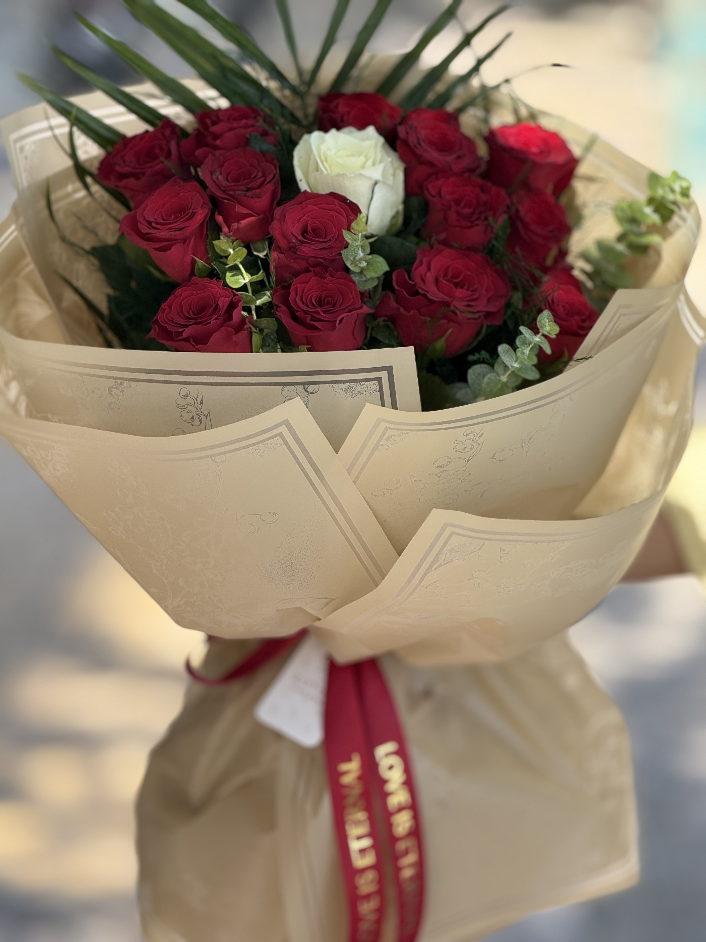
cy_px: 471
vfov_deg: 16.4
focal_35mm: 120
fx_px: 3263
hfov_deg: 12.3
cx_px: 353
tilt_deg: -11.8
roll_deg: -4.1
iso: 64
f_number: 2.8
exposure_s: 1/298
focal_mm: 15.66
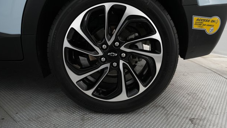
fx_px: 156
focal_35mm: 26
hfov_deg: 71.9
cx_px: 114
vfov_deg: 44.2
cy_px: 54
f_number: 4.5
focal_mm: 24
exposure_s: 1/125
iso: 2500
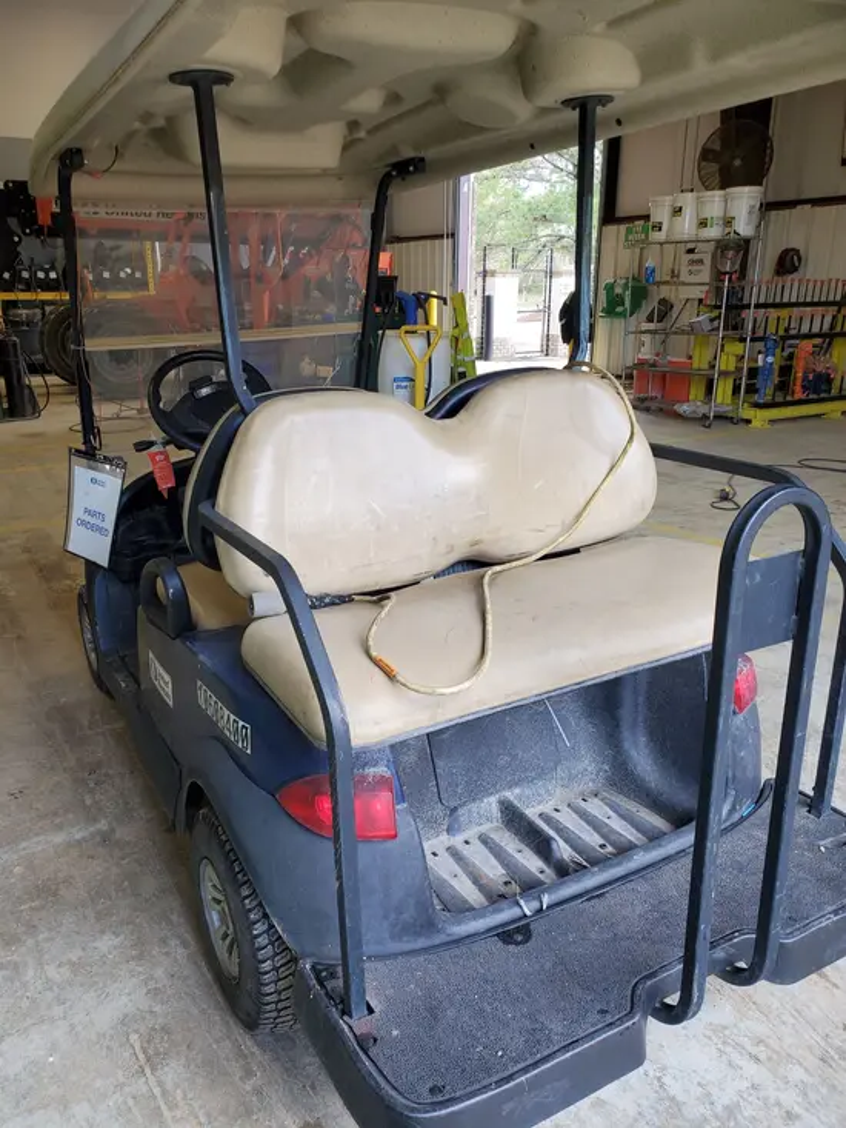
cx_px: 423
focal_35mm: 26
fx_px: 847
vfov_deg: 67.3
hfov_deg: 53.1
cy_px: 564
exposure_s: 1/120
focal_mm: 4.3
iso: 125
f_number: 2.4
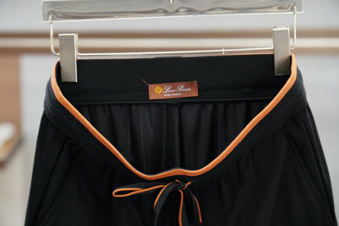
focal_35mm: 105
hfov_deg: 19.5
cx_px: 170
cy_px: 113
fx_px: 989
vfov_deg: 13.0
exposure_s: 1/80
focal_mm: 70
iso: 1600
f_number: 4
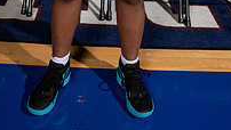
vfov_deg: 16.7
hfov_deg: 37.2
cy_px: -122
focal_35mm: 56
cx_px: 105
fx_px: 343
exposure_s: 1/125
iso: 250
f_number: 7.1
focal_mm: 24
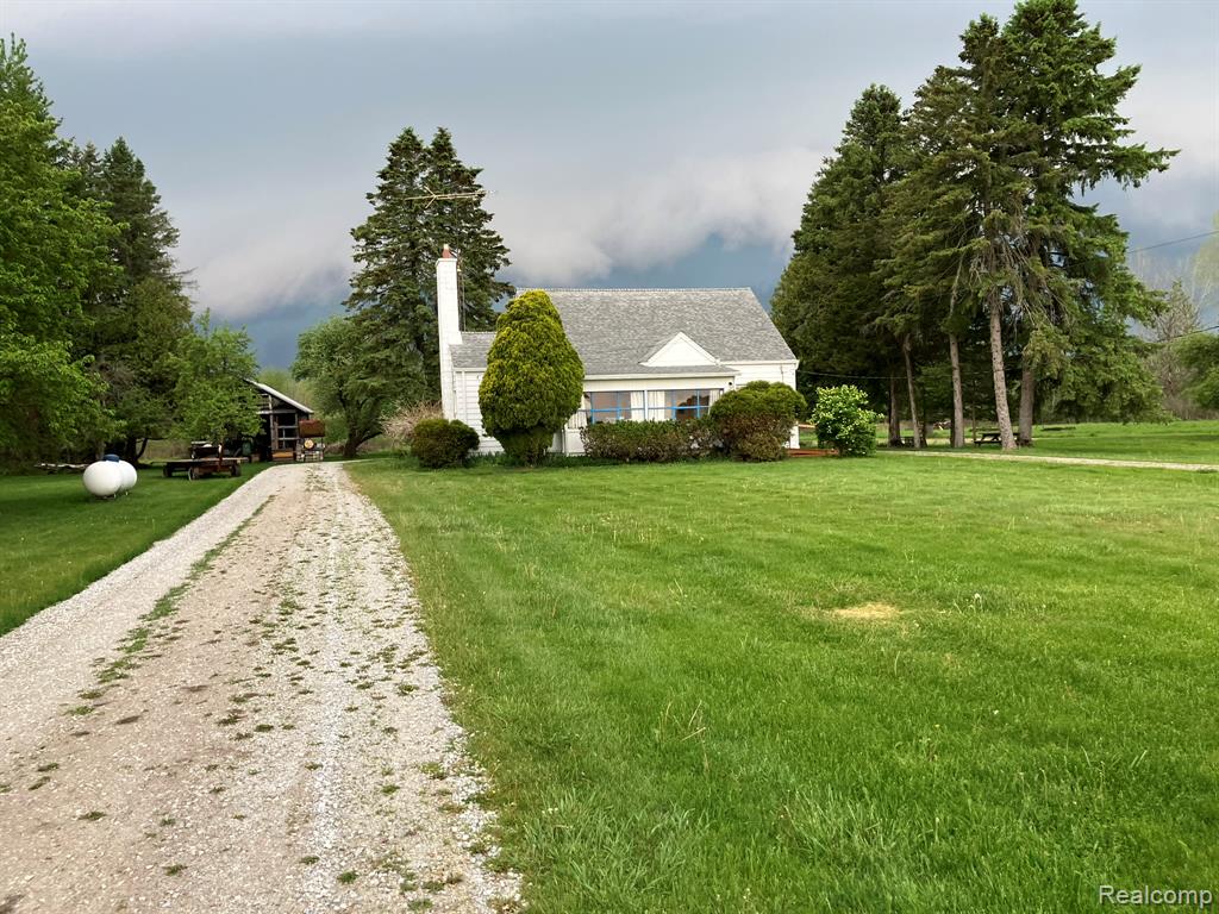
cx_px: 610
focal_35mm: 28
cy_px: 457
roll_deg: +1.4
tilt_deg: -0.9
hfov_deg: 63.4
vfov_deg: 49.7
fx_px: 986
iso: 80
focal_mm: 3.99
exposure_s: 1/121
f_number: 1.8
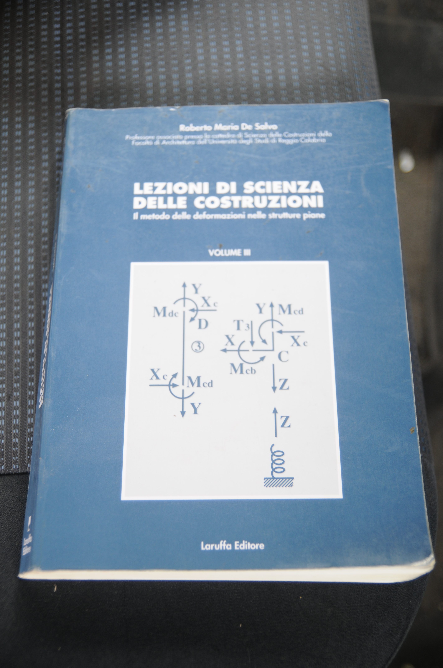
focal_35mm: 46
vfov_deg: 42.4
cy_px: 334
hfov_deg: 28.9
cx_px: 222
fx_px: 860
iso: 200
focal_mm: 31
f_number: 3.2
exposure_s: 1/60
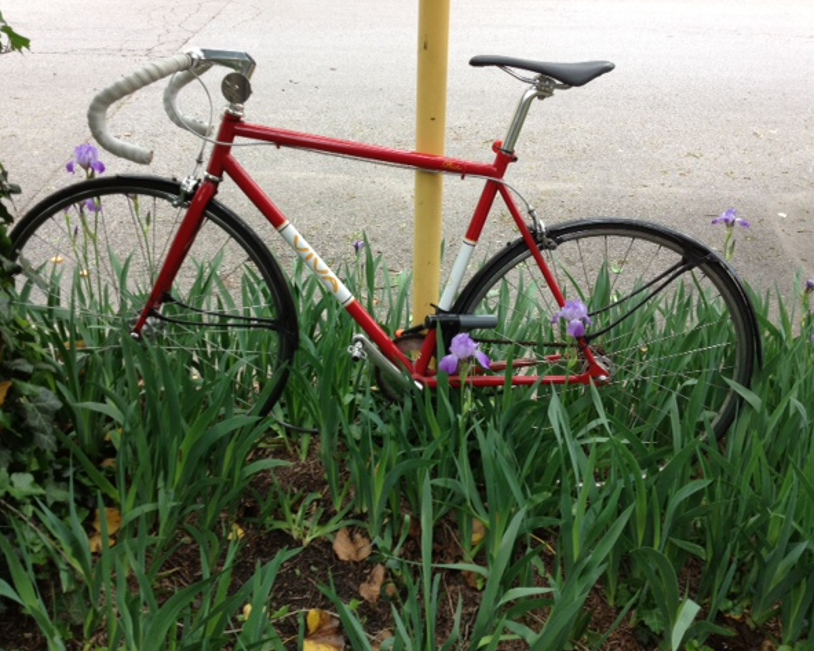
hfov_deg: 49.1
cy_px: 326
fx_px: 892
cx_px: 388
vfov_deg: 40.1
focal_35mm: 37
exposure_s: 1/60
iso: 64
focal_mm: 4.28
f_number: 2.4
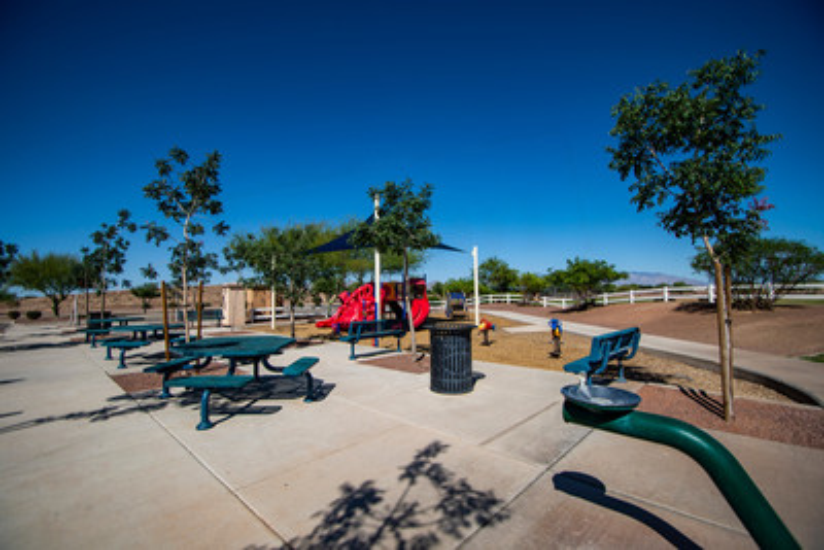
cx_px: 412
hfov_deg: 100.4
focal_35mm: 15
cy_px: 275
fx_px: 343
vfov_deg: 77.4
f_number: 3.5
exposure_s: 1/2500
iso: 100
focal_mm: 10
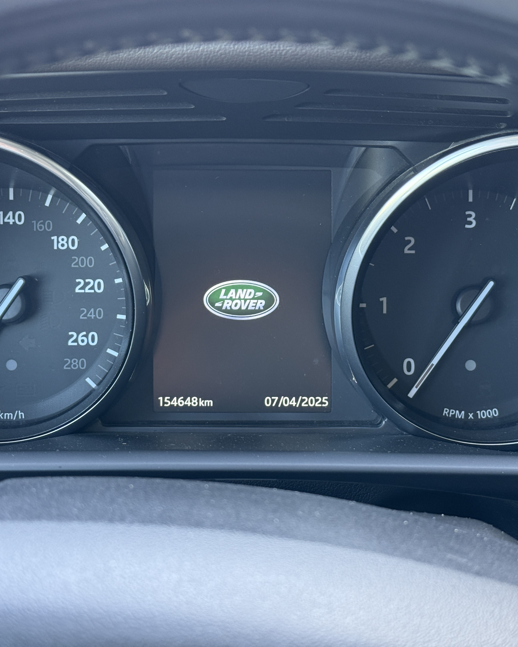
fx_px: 1207
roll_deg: -2.0
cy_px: 325
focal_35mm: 63
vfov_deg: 30.0
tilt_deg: -21.4
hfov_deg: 24.2
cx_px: 261
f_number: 1.78
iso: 125
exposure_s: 1/60
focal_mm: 6.76
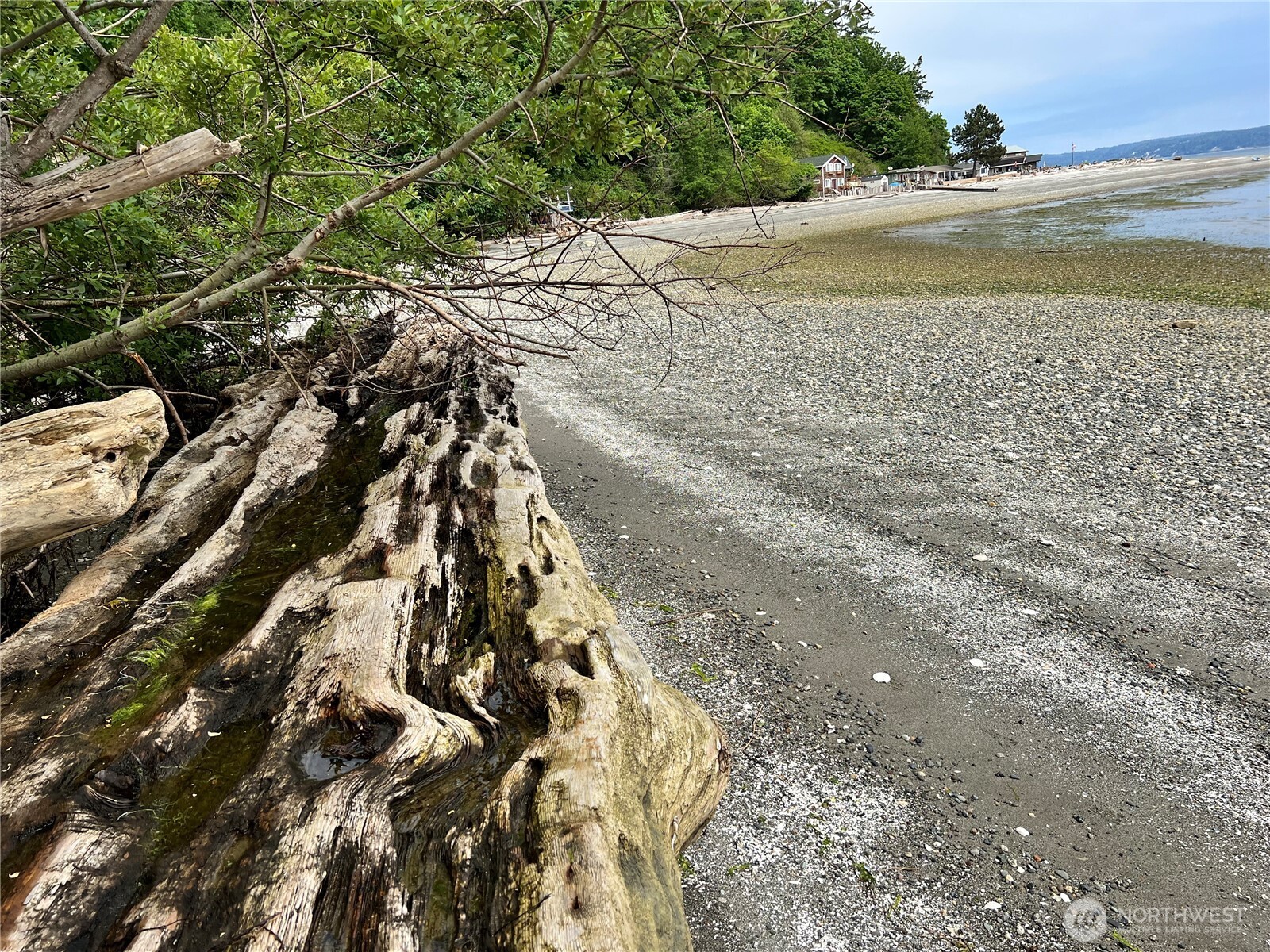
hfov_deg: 67.3
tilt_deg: -15.9
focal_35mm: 26
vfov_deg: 53.1
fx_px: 954
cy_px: 476
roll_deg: +6.1
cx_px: 635
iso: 50
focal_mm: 5.7
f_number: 1.5
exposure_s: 1/3077
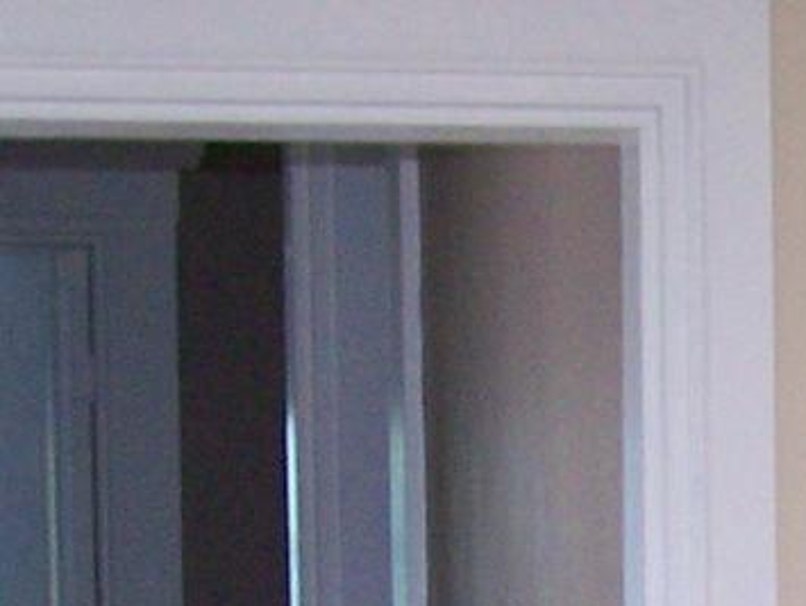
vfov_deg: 6.5
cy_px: 1453
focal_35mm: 219
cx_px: 1085
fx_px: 5104
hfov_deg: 8.9
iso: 160
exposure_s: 1/60
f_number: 2.8
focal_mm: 6.3
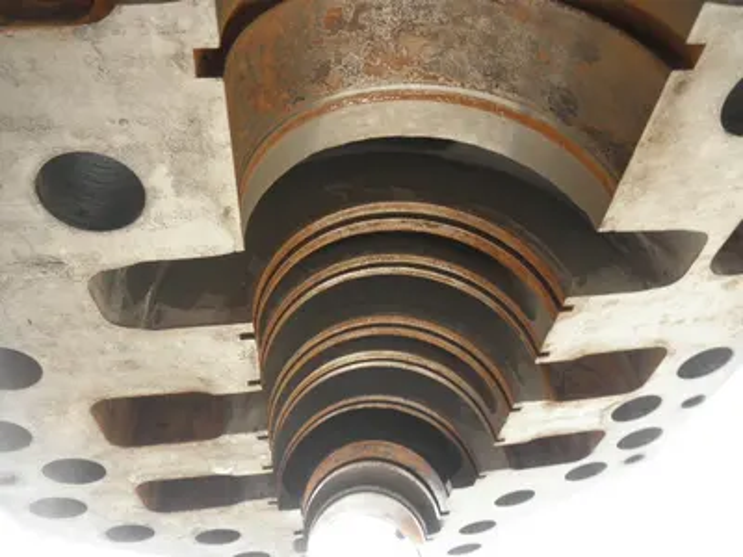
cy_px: 278
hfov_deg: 63.4
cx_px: 372
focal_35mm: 28
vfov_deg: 49.7
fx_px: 601
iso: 64
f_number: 3
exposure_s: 1/40
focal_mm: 5
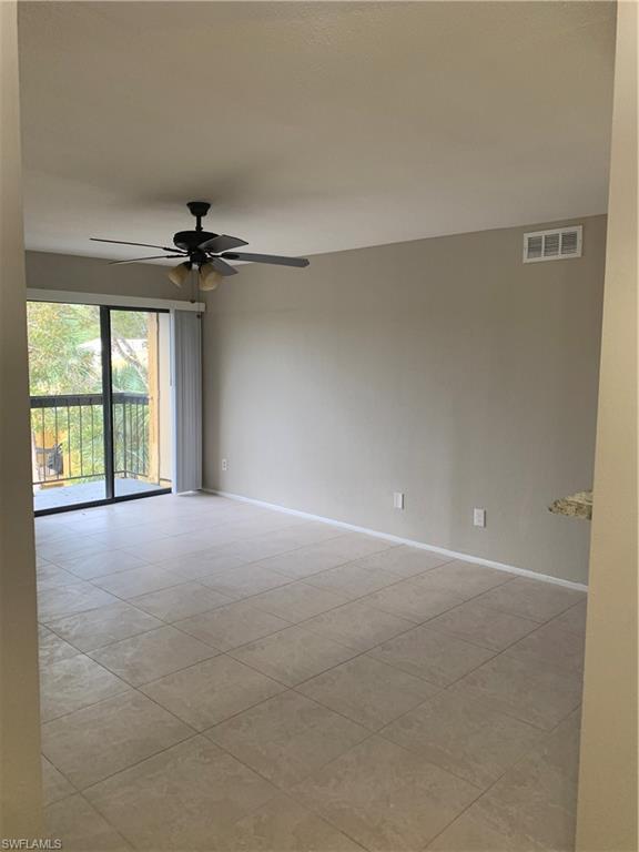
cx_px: 320
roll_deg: -1.8
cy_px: 426
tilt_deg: -4.4
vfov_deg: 67.3
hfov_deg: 53.1
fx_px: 640
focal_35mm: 26
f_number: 1.8
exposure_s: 1/60
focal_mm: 4.25
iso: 125
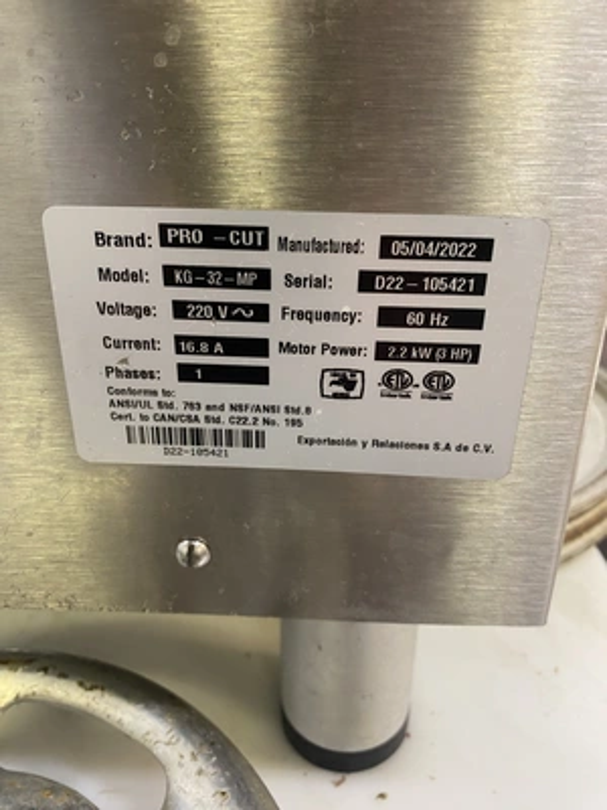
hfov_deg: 53.1
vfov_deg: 67.3
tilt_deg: -23.7
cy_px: 405
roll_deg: +0.3
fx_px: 608
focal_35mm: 26
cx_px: 304
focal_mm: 4.25
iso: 200
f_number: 1.8
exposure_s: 1/60
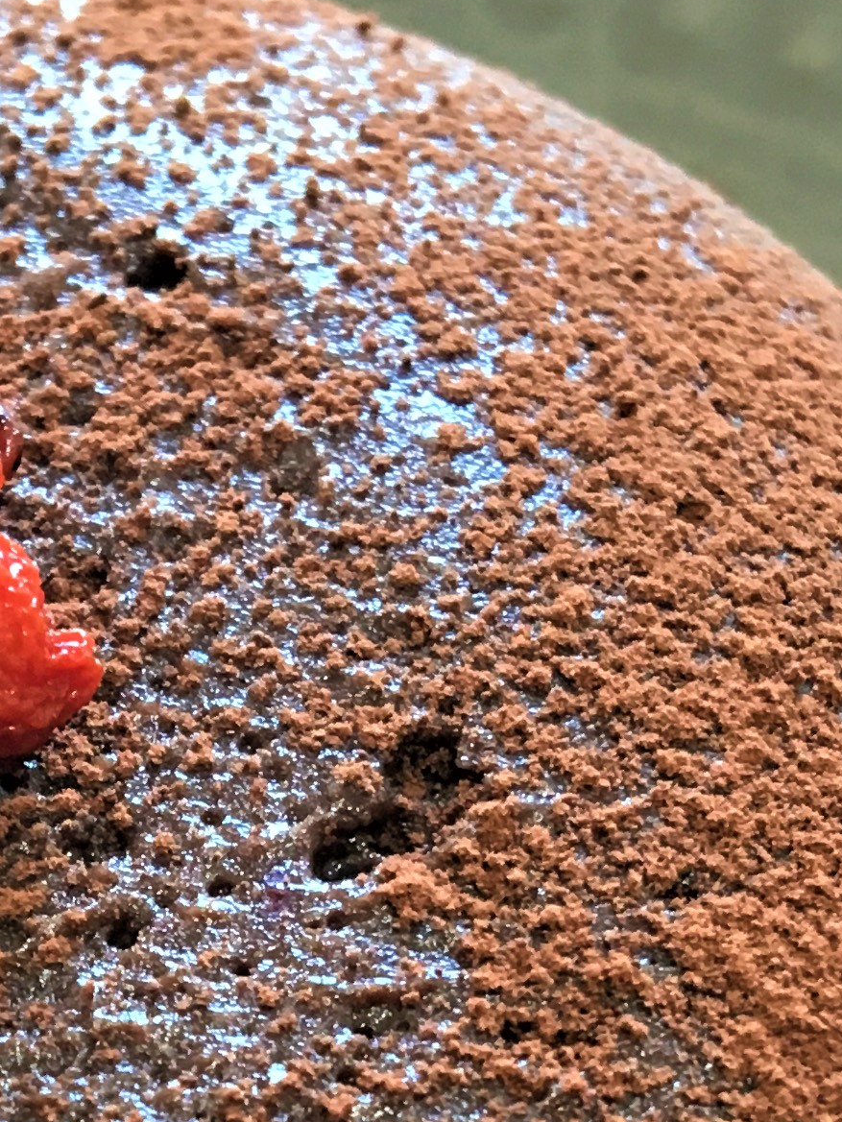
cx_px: 92
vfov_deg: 18.6
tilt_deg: -56.4
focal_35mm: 100
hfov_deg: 14.6
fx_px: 3243
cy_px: 1337
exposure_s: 1/30
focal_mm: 4.15
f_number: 2.2
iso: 100
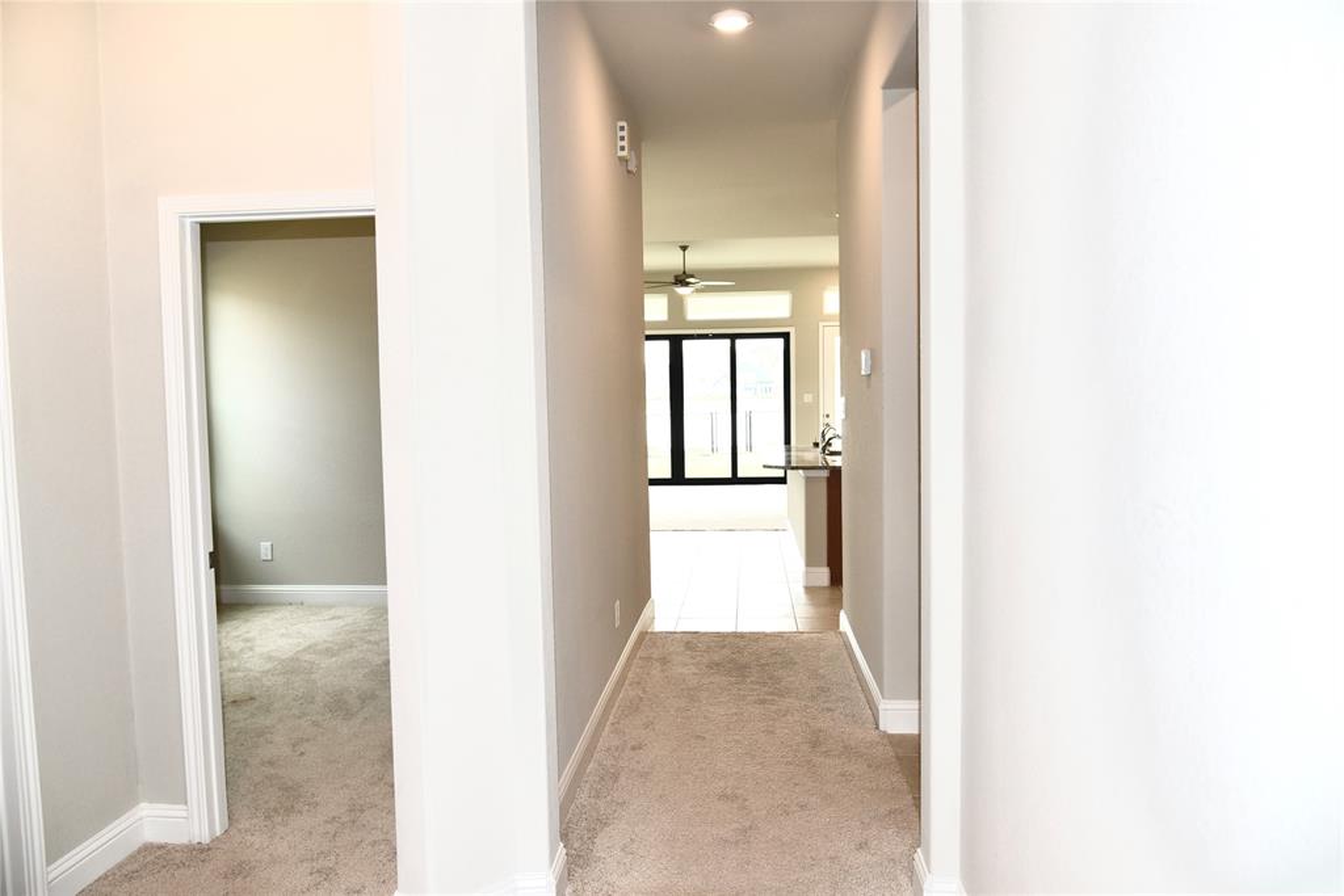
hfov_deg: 73.7
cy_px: 448
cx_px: 672
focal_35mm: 24
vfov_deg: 53.1
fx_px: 896
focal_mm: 24
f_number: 5.6
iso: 640
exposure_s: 1/125
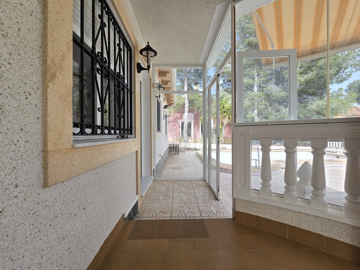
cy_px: 135
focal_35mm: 13
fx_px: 135
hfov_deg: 106.2
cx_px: 180
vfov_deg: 89.9
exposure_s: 1/611
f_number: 2.2
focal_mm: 2.2
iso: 50
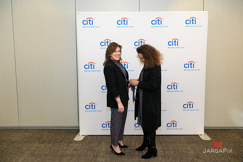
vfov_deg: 38.9
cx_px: 122
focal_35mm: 34
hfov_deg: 55.8
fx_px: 230
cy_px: 81
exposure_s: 1/125
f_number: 4
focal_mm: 34
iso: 800
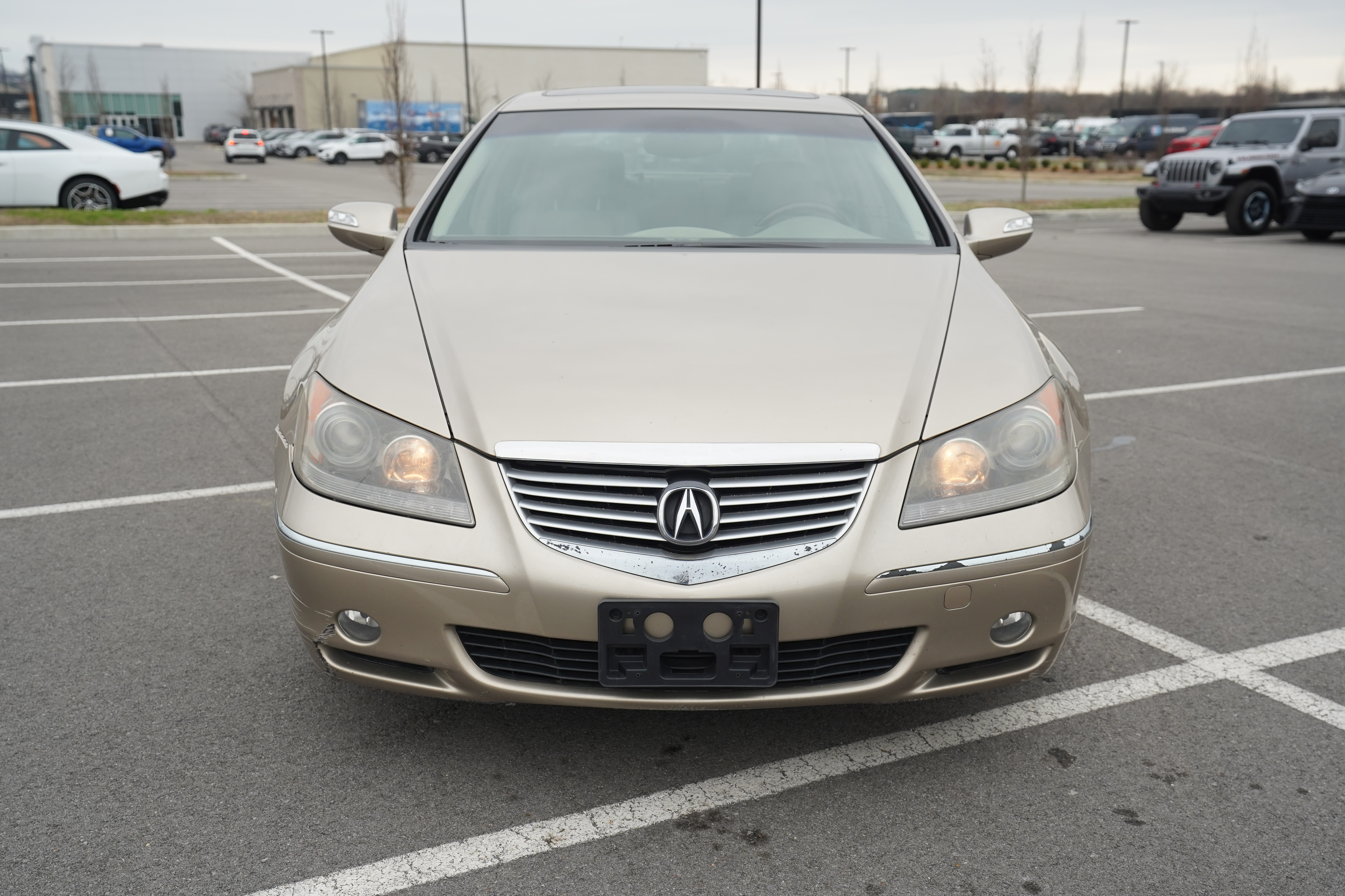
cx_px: 672
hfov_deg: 54.4
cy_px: 448
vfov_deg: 37.9
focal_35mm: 35
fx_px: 1308
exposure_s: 1/1250
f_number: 4
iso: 640
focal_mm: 35
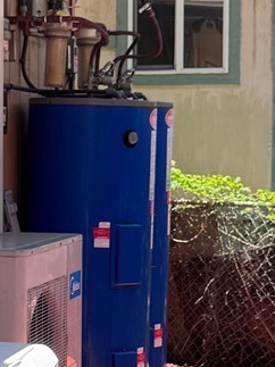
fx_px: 1261
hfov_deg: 12.2
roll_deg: +0.4
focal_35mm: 119
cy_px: 151
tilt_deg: -1.2
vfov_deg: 16.5
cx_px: -25
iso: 80
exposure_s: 1/822
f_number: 1.78
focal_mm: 6.76
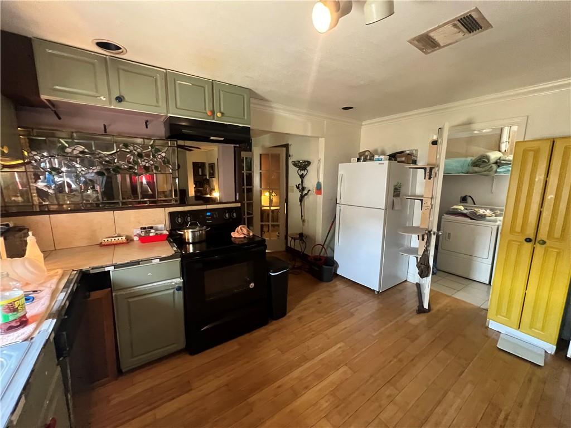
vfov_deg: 89.9
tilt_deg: -9.2
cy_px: 214
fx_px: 214
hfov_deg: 106.2
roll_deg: -0.1
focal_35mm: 13
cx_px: 286
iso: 800
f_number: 1.8
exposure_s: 1/60
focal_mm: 1.57
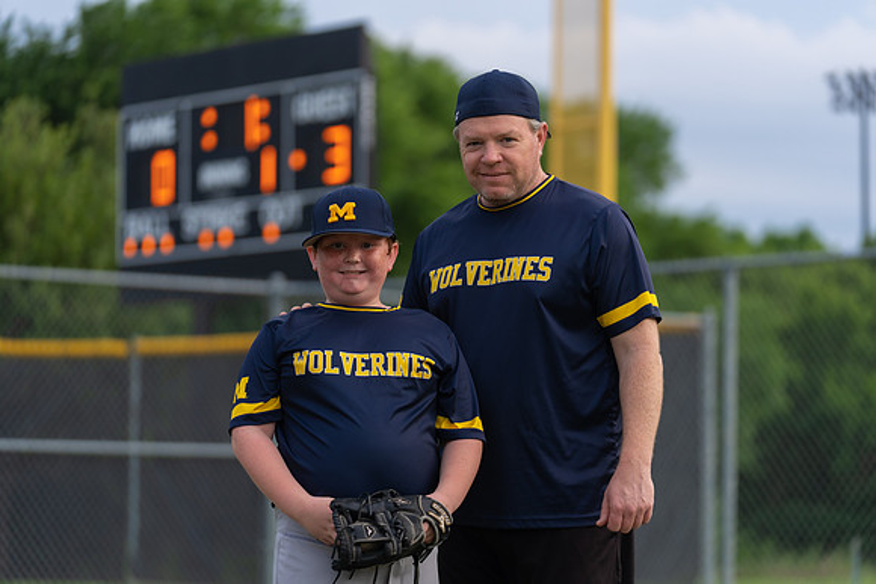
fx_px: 3140
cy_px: 292
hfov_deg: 15.9
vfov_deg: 10.6
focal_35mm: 129
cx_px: 438
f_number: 2.8
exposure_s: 1/320
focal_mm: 129
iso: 250
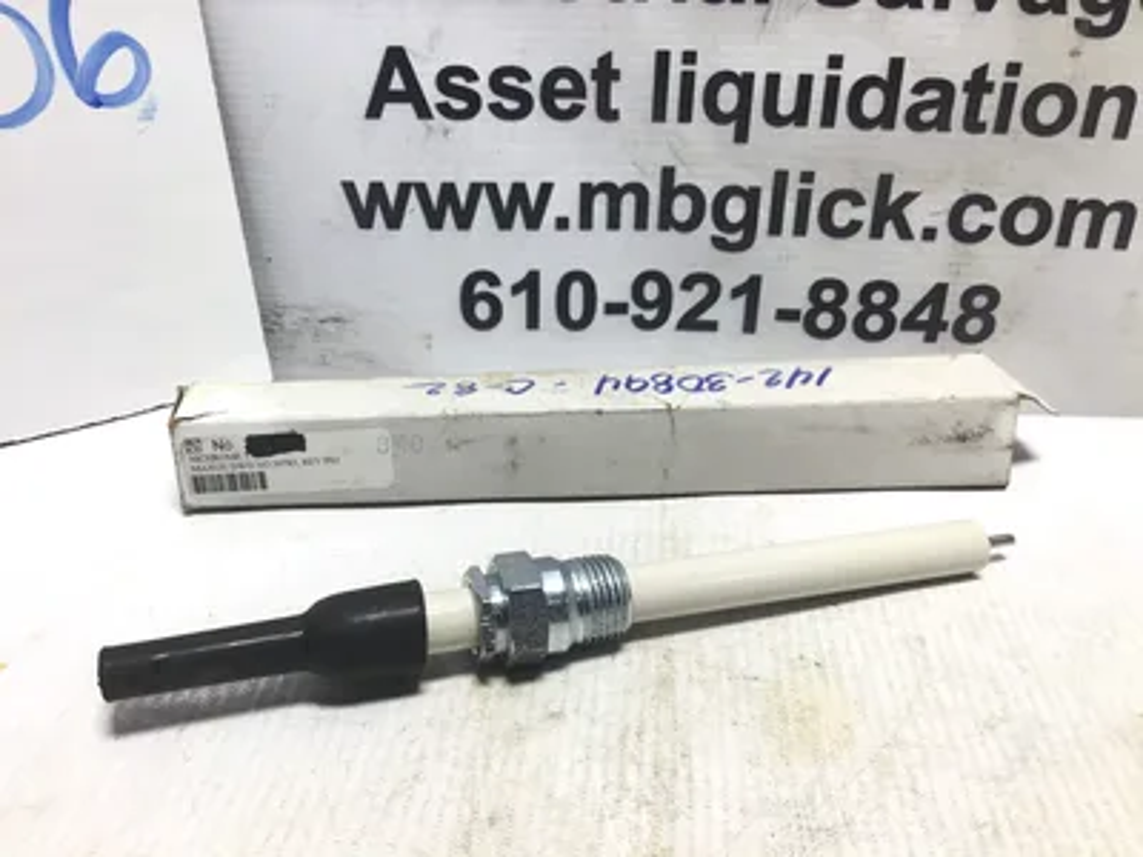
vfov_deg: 45.4
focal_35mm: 31
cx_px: 572
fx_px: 1024
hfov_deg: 58.4
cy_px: 428
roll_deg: -2.2
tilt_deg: -28.6
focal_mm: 3.3
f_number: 2.4
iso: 25
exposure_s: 1/120
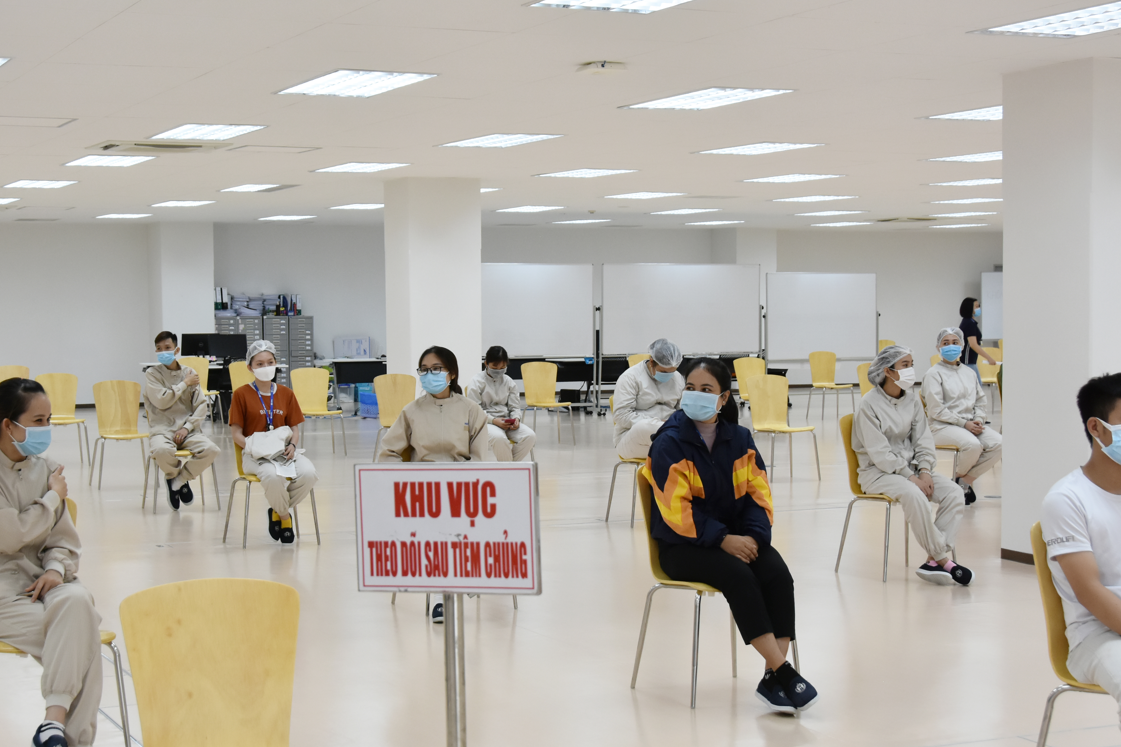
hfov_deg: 32.9
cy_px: 434
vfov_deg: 22.2
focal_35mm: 61
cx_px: 520
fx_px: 1899
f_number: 8
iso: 800
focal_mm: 34
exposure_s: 1/200
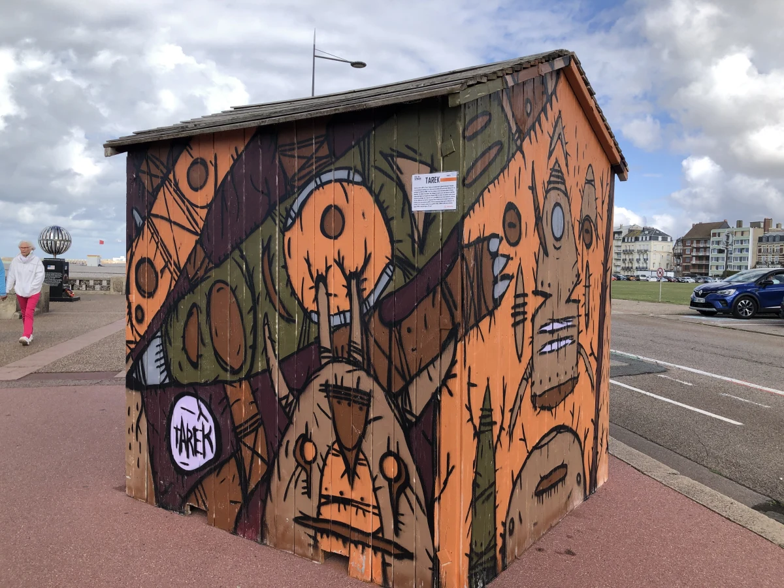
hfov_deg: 63.4
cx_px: 392
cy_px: 294
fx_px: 634
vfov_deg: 49.7
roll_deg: -2.3
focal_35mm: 28
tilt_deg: -1.3
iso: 20
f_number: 1.8
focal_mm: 4
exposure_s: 1/1245
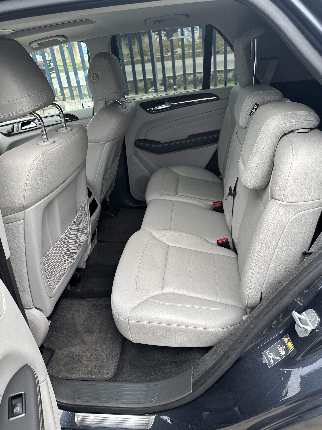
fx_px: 298
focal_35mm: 24
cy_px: 215
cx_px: 161
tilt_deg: -30.0
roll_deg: +8.4
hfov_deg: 56.8
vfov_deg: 71.6
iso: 80
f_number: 1.78
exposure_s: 1/797
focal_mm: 6.86
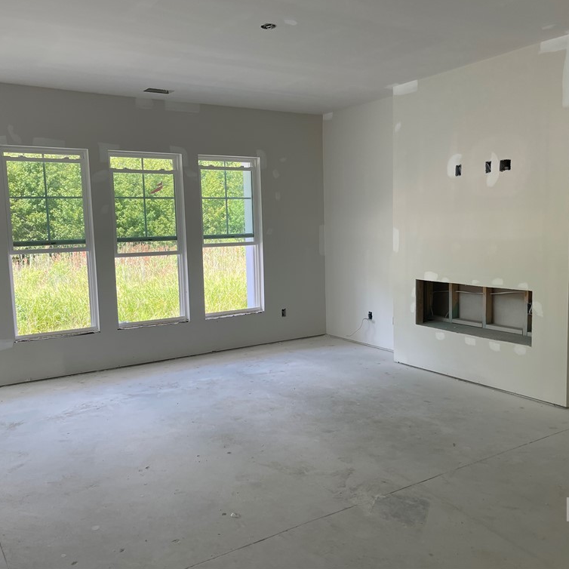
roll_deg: +1.5
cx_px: 284
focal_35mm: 30
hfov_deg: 54.0
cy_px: 280
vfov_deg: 54.0
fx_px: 558
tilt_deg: -7.1
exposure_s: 1/204
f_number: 1.6
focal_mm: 5.1
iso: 32
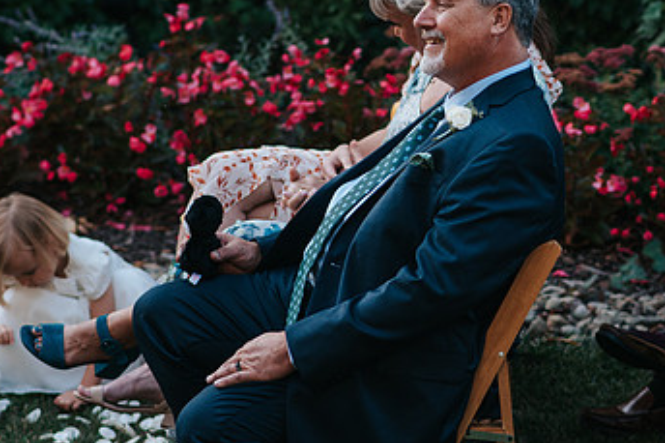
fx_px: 3969
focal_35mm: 215
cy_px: 169
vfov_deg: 6.4
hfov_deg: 9.6
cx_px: 456
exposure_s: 1/500
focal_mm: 85
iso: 200
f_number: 2.8
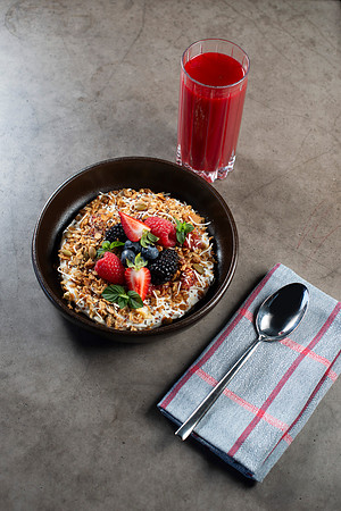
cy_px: 256
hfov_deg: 27.0
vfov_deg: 39.6
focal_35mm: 50
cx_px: 170
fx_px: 710
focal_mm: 50
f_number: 5
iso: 200
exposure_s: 1/200
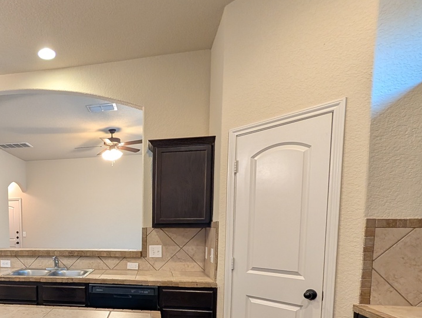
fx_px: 293
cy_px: 254
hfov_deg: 64.9
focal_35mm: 24
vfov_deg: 53.2
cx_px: 82
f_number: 1.7
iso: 219
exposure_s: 1/40
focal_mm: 2.02
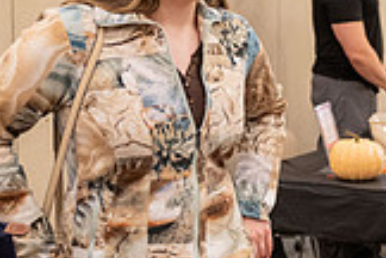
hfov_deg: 19.3
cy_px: 125
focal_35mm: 104
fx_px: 1115
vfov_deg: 13.2
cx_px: 348
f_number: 2.8
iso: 2000
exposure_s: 1/250
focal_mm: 29
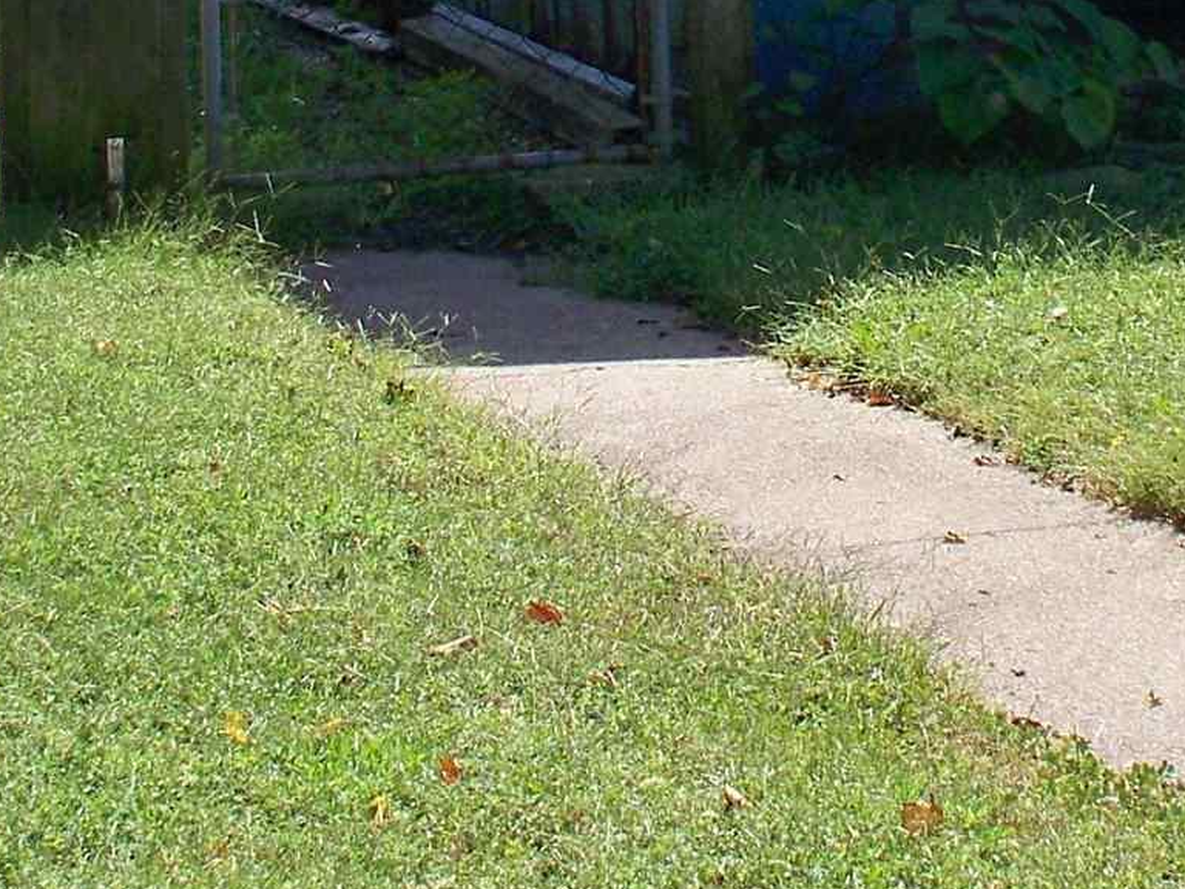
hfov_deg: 14.0
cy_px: -400
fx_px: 4793
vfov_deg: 10.3
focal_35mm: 140
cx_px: 1018
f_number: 4.8
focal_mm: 7.54
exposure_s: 1/320
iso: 80
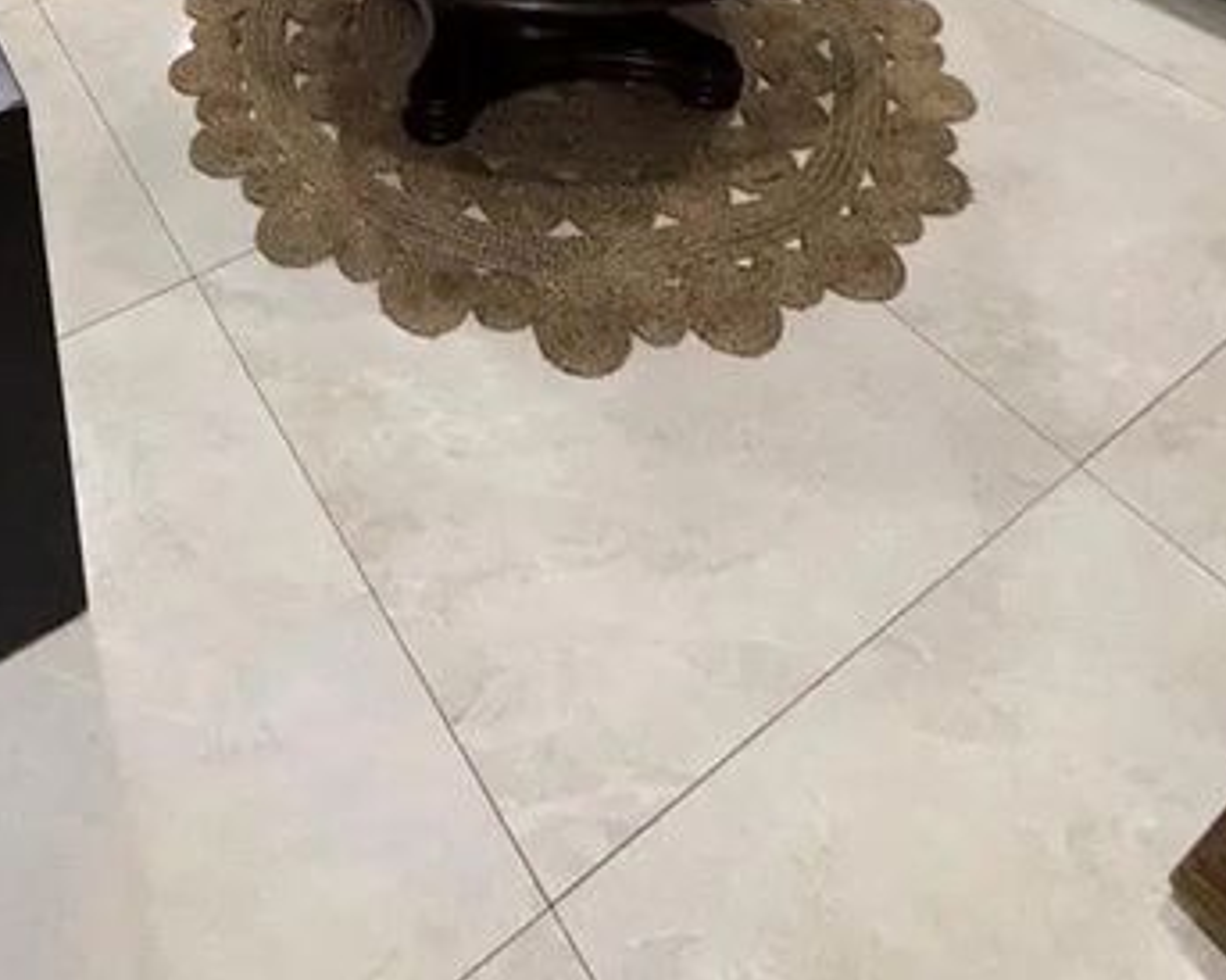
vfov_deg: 30.0
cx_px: 311
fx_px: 1233
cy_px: -410
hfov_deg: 50.7
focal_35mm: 34
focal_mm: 2.22
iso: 100
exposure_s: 1/60
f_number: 2.2
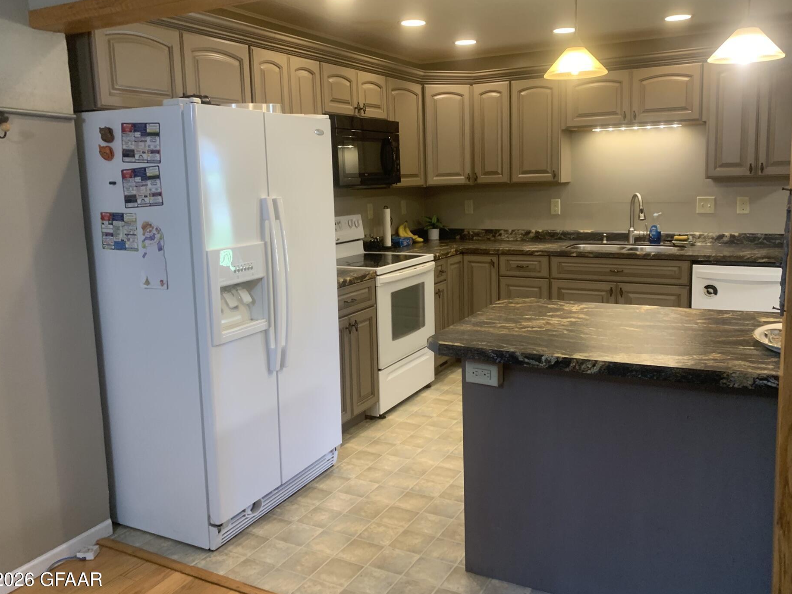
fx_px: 664
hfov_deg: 61.6
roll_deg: +2.7
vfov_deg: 48.2
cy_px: 278
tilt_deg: -7.4
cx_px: 419
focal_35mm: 29
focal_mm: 4.25
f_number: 1.8
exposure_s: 1/60
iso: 160
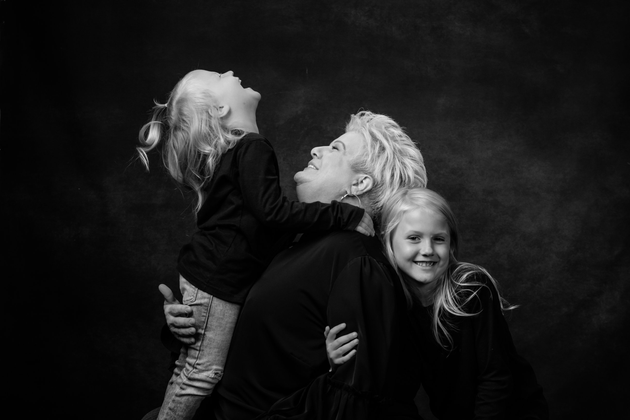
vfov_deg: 19.5
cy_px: 210
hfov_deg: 28.8
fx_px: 1225
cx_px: 315
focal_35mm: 70
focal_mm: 70
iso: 250
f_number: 6.3
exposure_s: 1/60
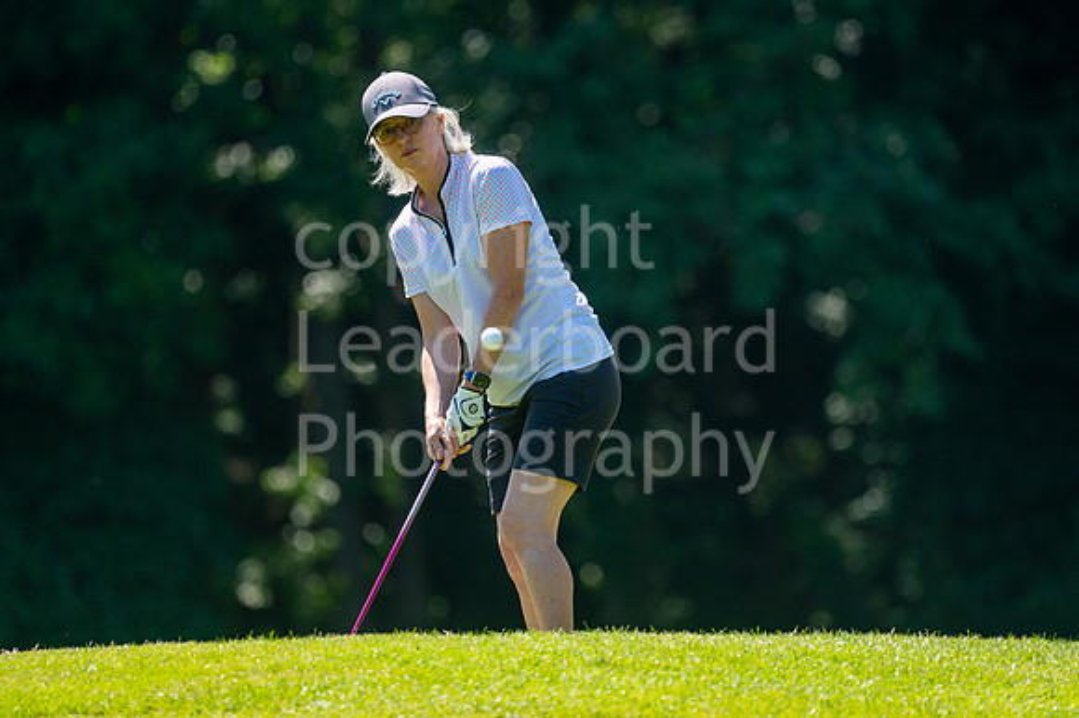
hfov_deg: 4.6
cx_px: 540
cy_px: 359
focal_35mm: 450
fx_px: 13479
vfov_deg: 3.1
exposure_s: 1/1250
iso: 250
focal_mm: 300
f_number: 4
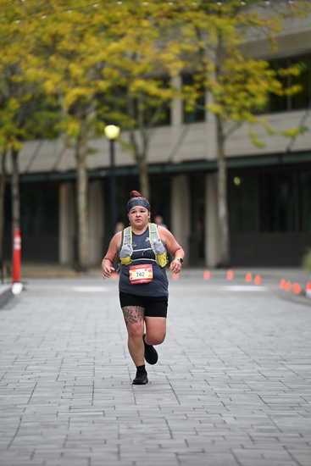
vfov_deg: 10.3
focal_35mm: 200
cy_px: 233
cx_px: 156
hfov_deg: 6.9
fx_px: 2590
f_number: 2.8
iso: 640
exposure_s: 1/2500
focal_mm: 200
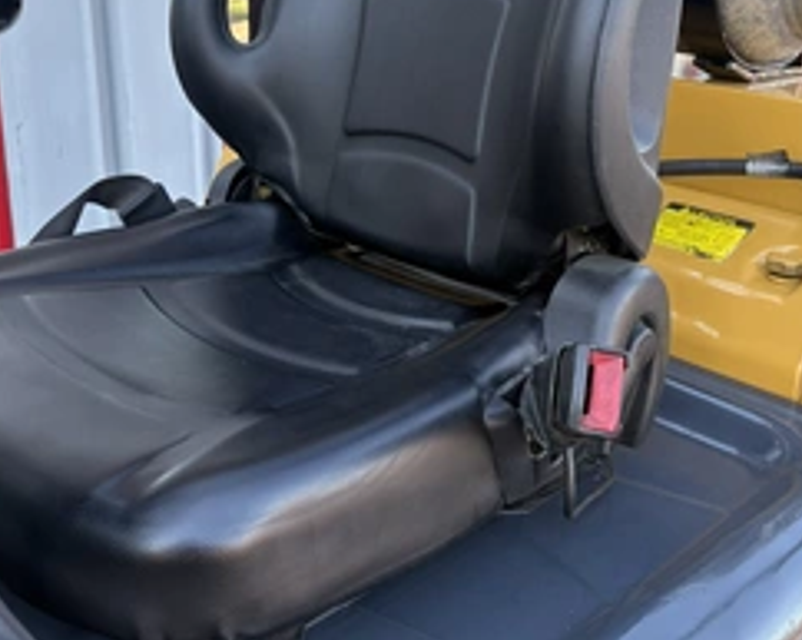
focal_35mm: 42
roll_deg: +1.1
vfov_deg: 35.1
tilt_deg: -14.9
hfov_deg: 43.6
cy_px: 192
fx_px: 996
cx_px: 315
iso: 64
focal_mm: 5.96
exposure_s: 1/296
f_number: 1.6
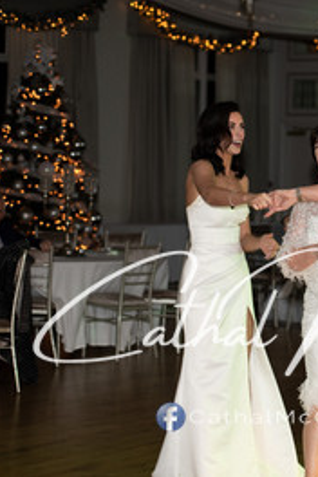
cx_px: 371
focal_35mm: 165
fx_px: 2186
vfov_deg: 12.5
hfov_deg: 8.2
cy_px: 216
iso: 640
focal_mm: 100
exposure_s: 1/250
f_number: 2.8
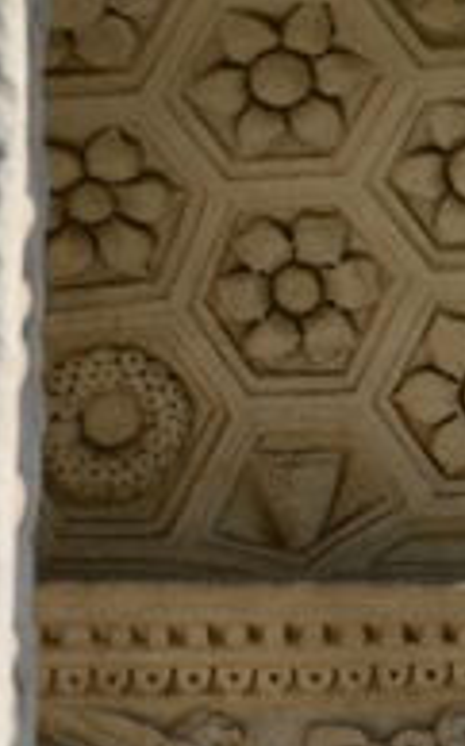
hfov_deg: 6.6
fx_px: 4000
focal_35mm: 197
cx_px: 477
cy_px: 215
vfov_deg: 10.6
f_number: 8
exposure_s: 1/1000
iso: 320
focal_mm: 62
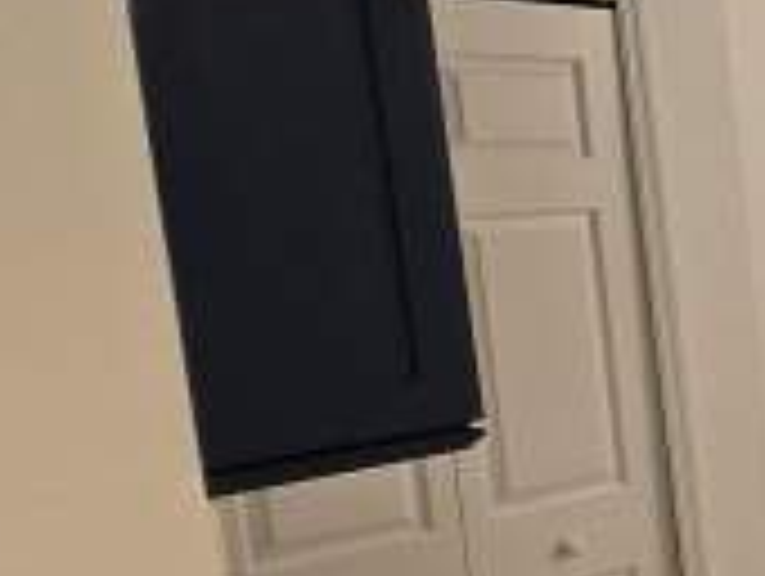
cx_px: 1724
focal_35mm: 61
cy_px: 356
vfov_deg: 24.0
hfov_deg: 16.6
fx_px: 1350
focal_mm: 2.2
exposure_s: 1/60
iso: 200
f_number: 2.2
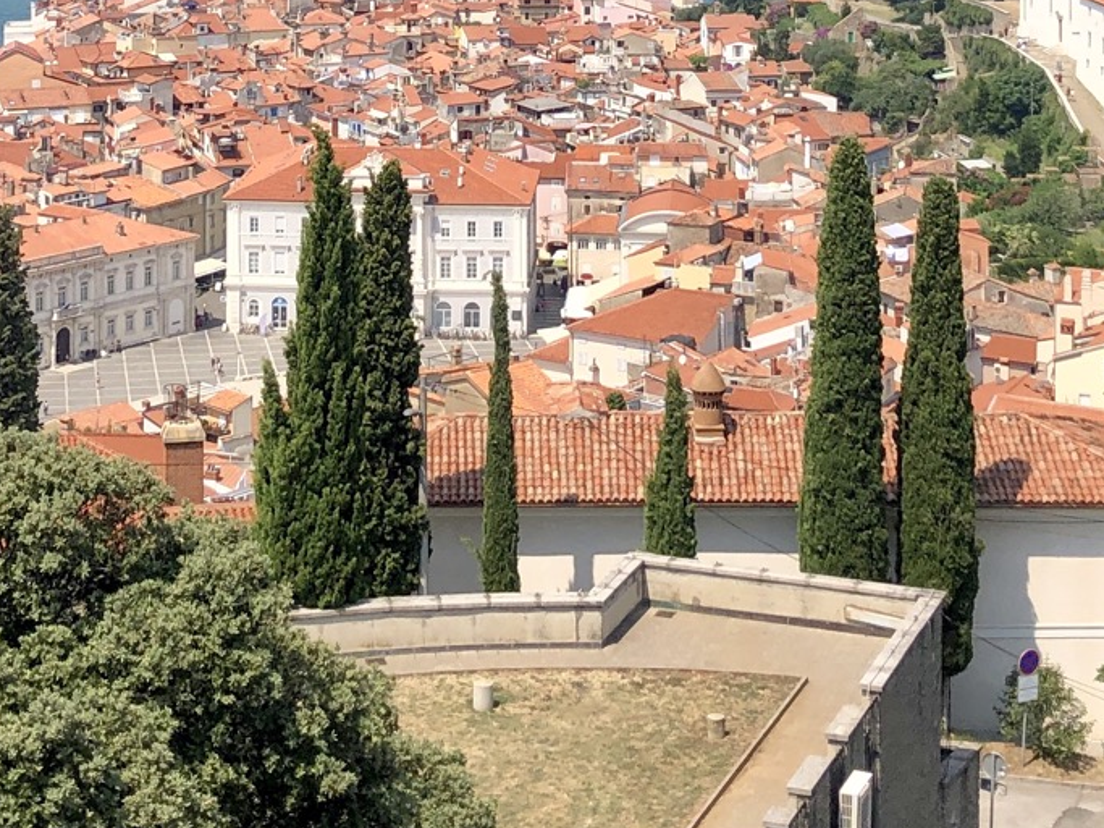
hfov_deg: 23.3
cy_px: -217
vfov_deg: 16.7
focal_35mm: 84
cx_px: 448
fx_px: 2679
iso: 20
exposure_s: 1/2667
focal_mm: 4
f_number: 1.8
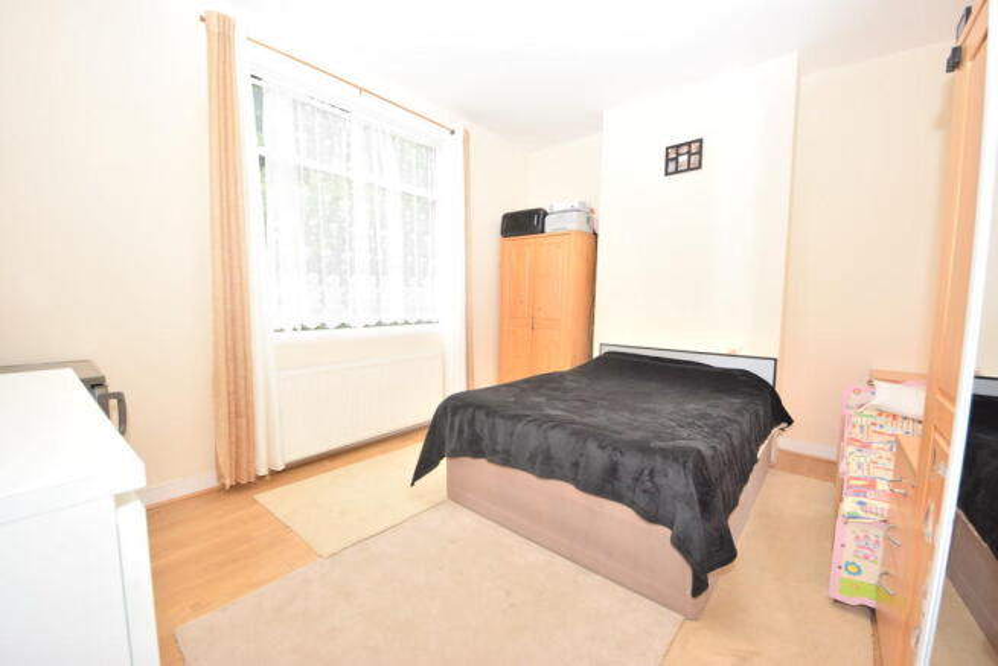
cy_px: 333
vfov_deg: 63.2
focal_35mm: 20
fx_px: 541
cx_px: 499
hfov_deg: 85.4
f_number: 5.6
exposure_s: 1/125
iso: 720
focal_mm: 13
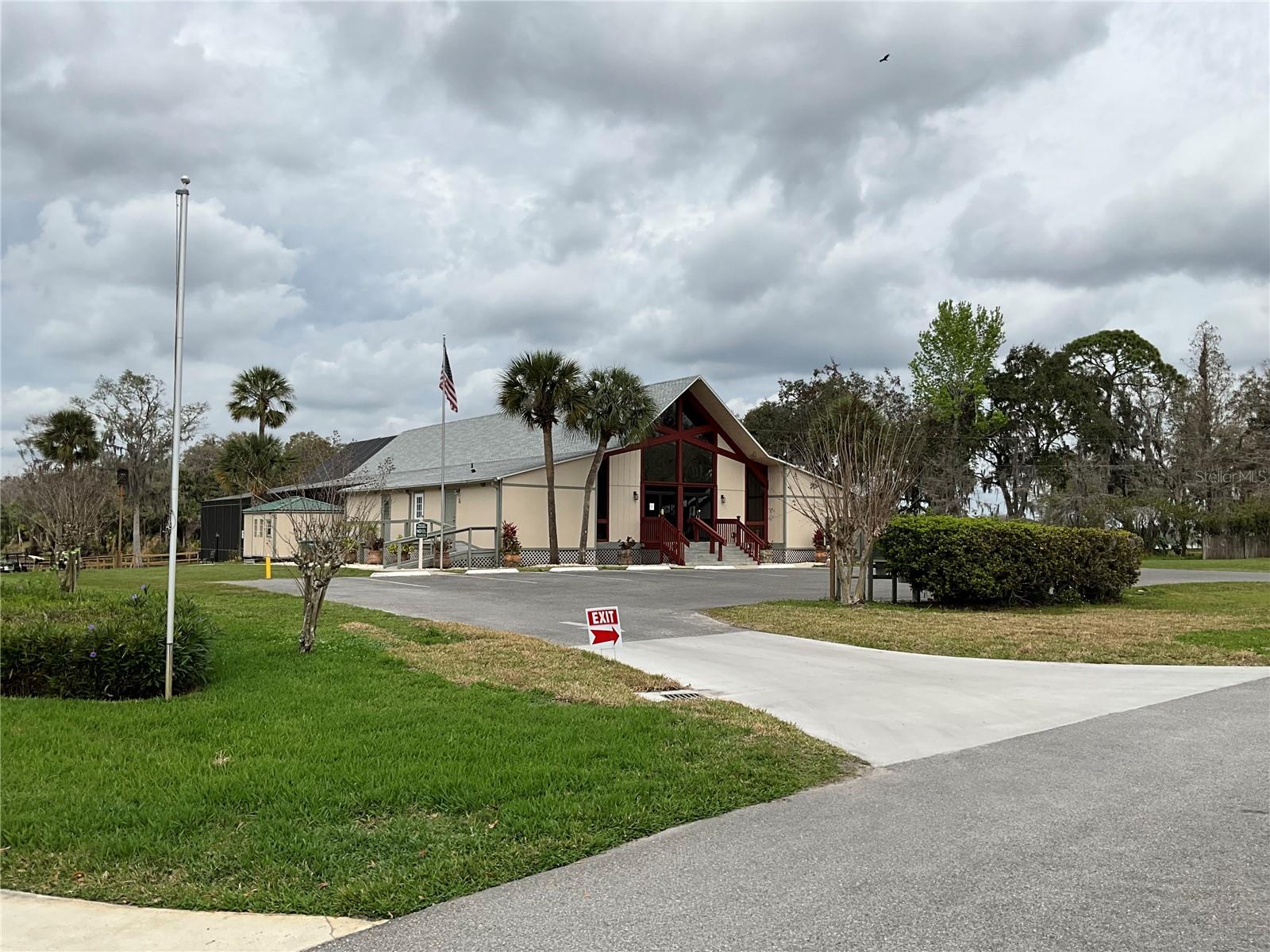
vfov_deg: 48.2
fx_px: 1064
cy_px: 476
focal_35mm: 29
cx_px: 635
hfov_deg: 61.7
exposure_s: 1/2959
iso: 25
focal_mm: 3
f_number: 1.8
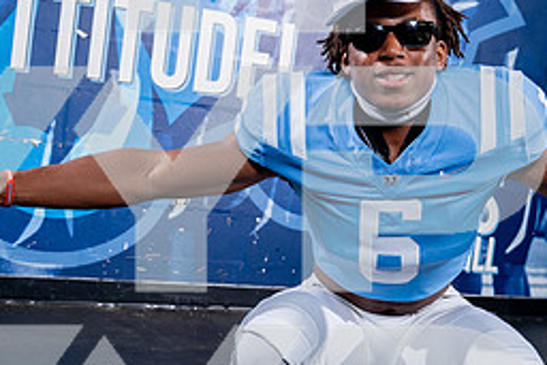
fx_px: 1049
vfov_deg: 19.8
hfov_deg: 29.2
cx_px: 261
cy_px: 180
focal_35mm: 69
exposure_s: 1/250
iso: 100
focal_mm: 28
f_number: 4
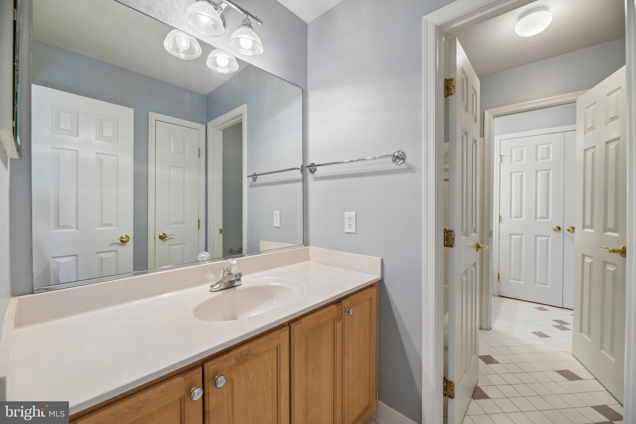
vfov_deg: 81.2
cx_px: 318
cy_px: 212
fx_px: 247
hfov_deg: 104.3
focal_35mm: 14
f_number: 8
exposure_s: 1/15
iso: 360
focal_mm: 14
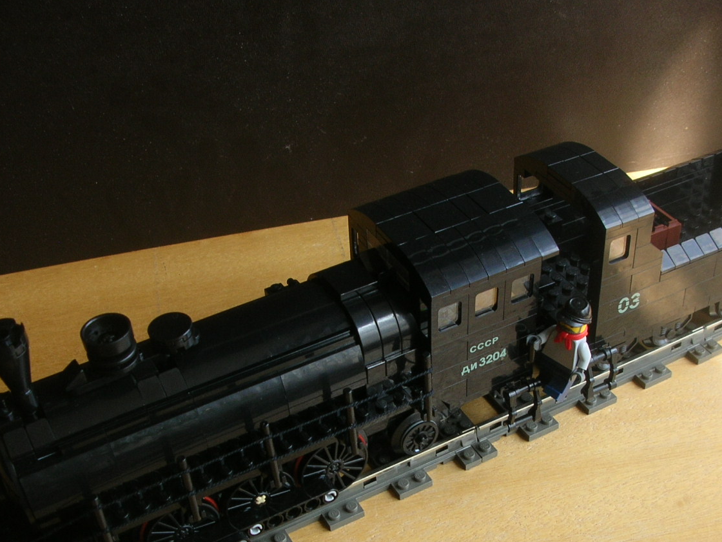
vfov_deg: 28.8
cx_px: 424
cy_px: 385
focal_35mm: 50
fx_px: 1043
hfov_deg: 38.1
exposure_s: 1/57
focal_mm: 5.8
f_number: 2.8
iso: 50
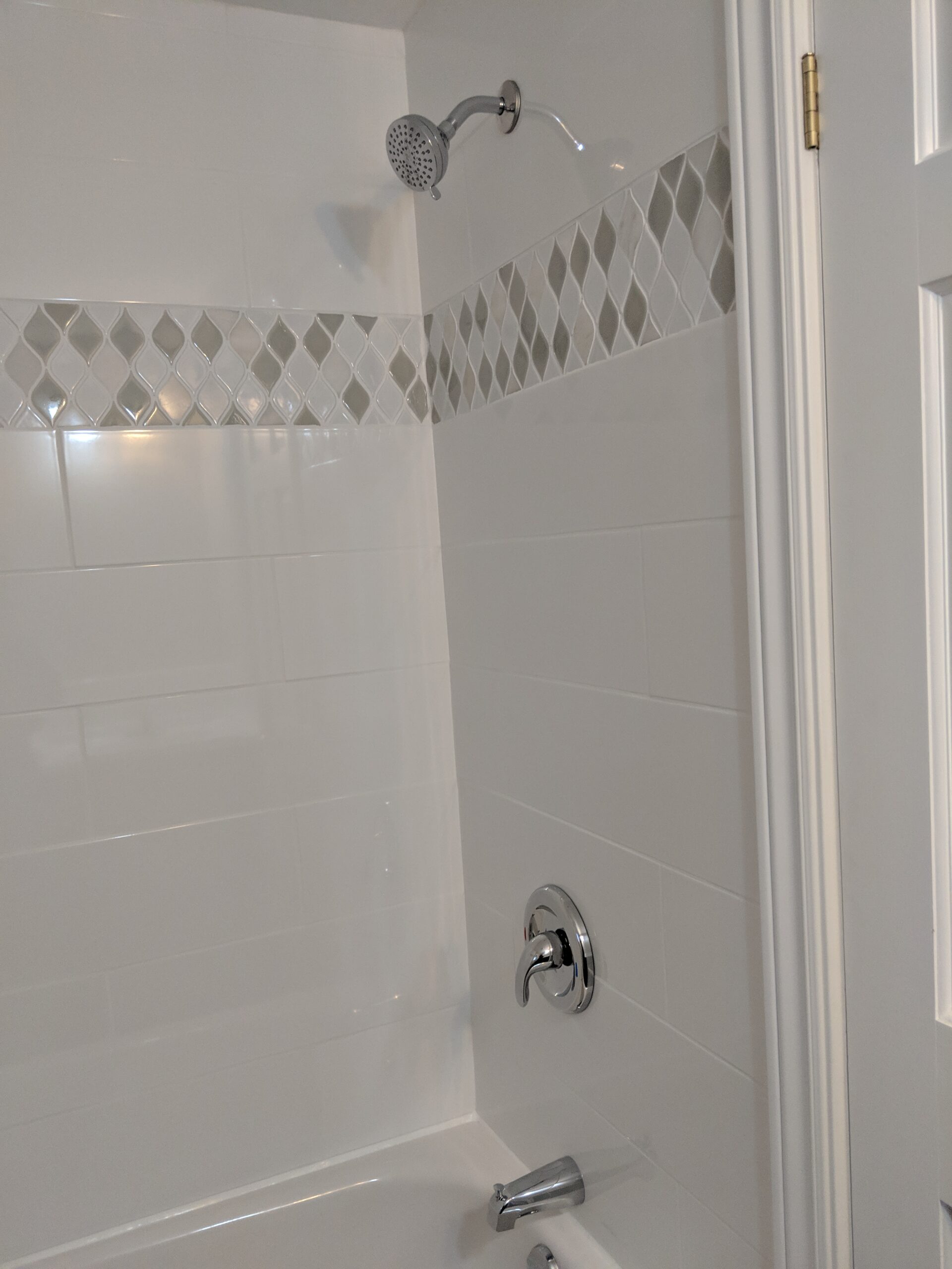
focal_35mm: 27
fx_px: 990
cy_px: 634
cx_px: 476
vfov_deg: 65.3
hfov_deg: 51.4
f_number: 1.8
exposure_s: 1/120
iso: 298
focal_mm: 4.44
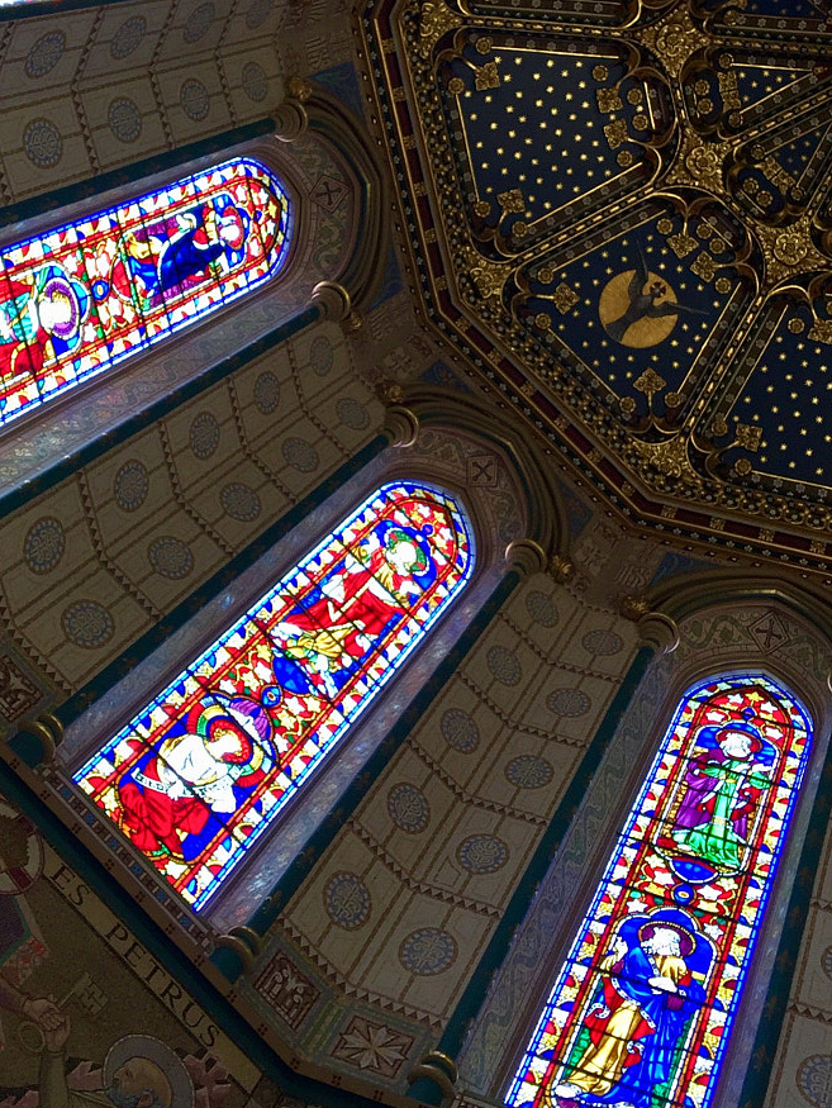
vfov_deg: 35.6
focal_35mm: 53
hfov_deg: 27.5
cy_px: 315
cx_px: 341
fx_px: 1697
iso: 40
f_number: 2.2
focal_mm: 4.15
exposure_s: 1/50
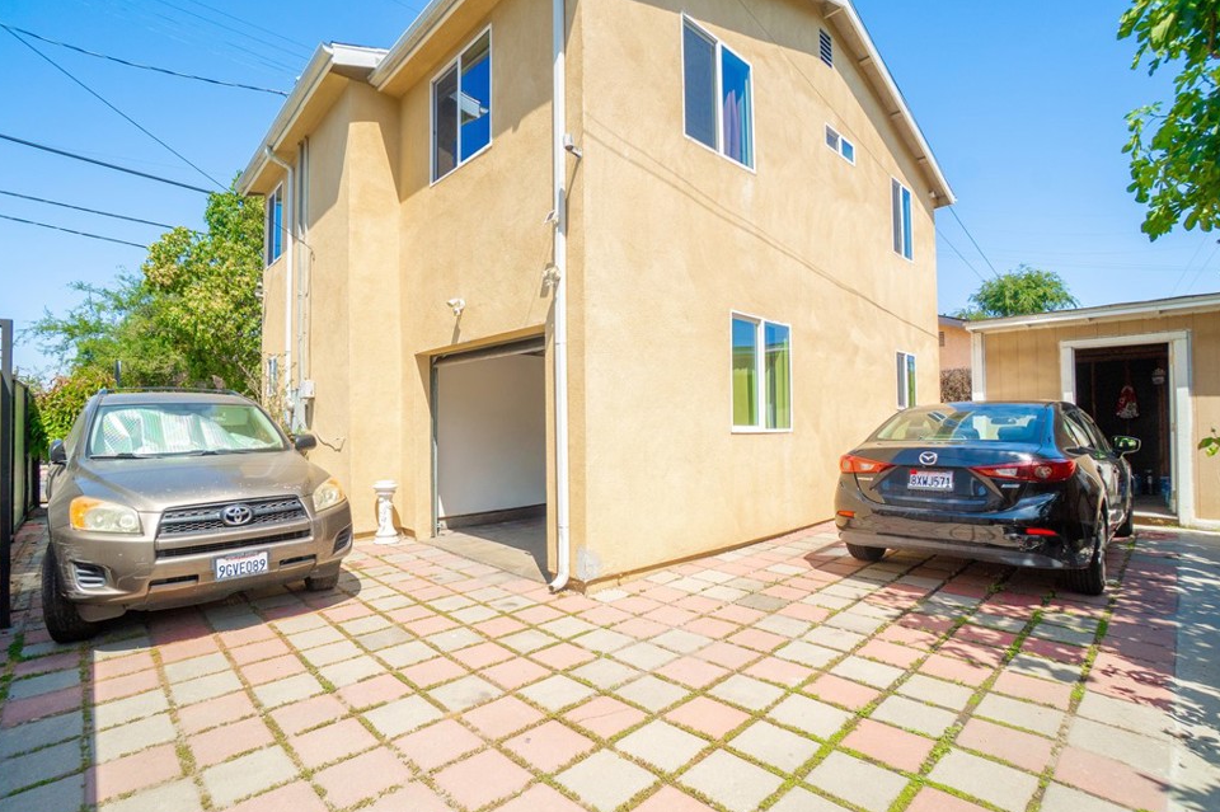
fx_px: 542
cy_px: 408
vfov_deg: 73.7
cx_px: 592
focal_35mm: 16
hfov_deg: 96.7
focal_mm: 10
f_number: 7.1
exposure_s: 1/800
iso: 320
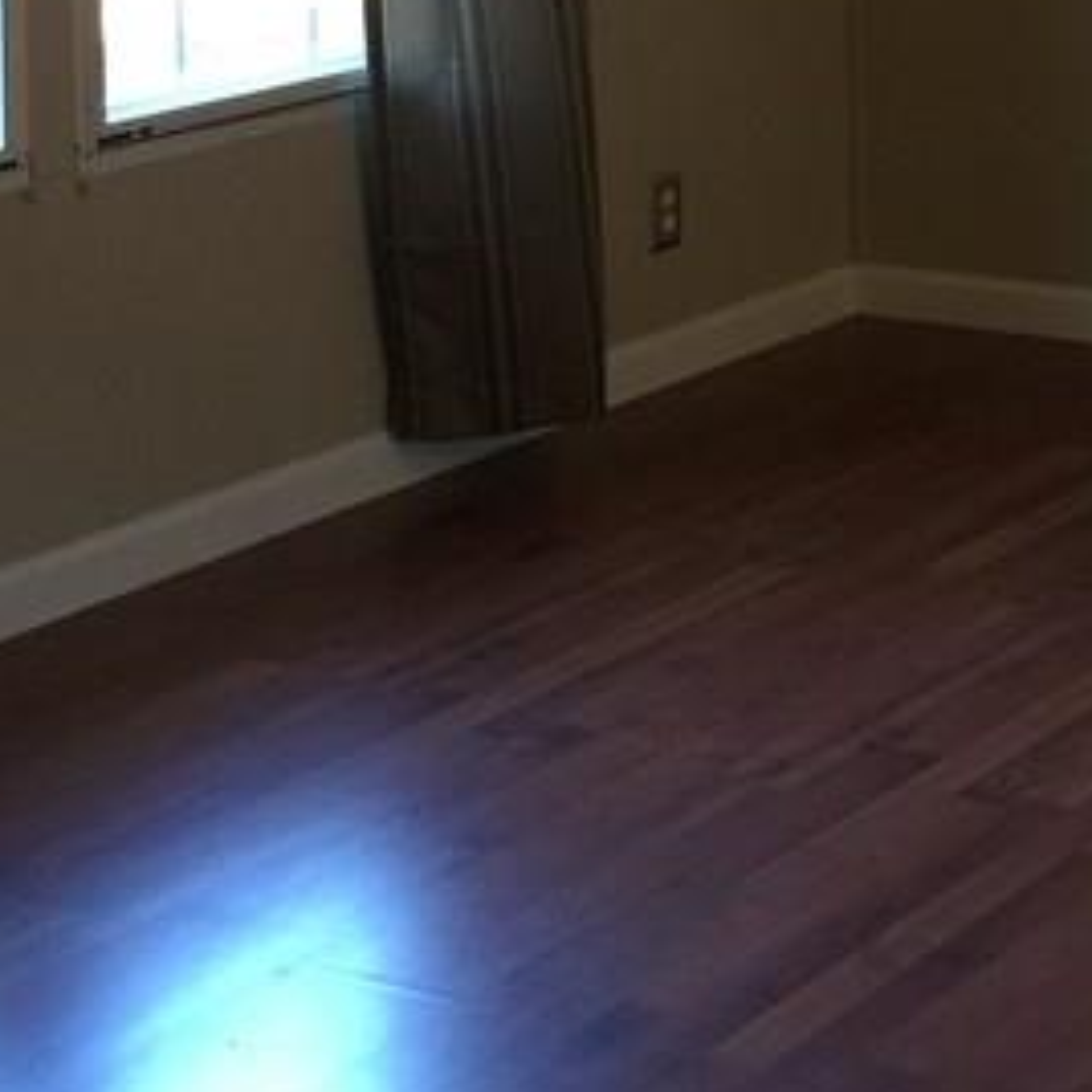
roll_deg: +0.3
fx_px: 3498
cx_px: 1300
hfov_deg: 17.0
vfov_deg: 16.9
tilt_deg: -4.1
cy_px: -253
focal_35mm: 98
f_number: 2.2
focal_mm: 4.15
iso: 50
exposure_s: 1/15
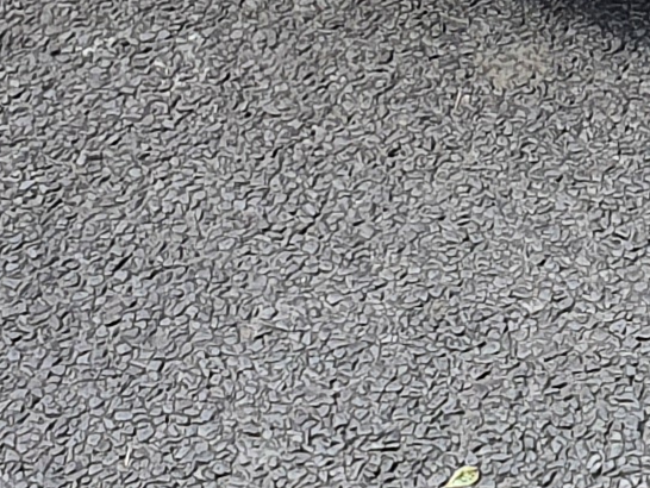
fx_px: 3607
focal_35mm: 192
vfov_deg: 7.0
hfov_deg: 9.7
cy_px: -971
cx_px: 1230
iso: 50
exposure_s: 1/682
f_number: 2.4
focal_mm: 4.32
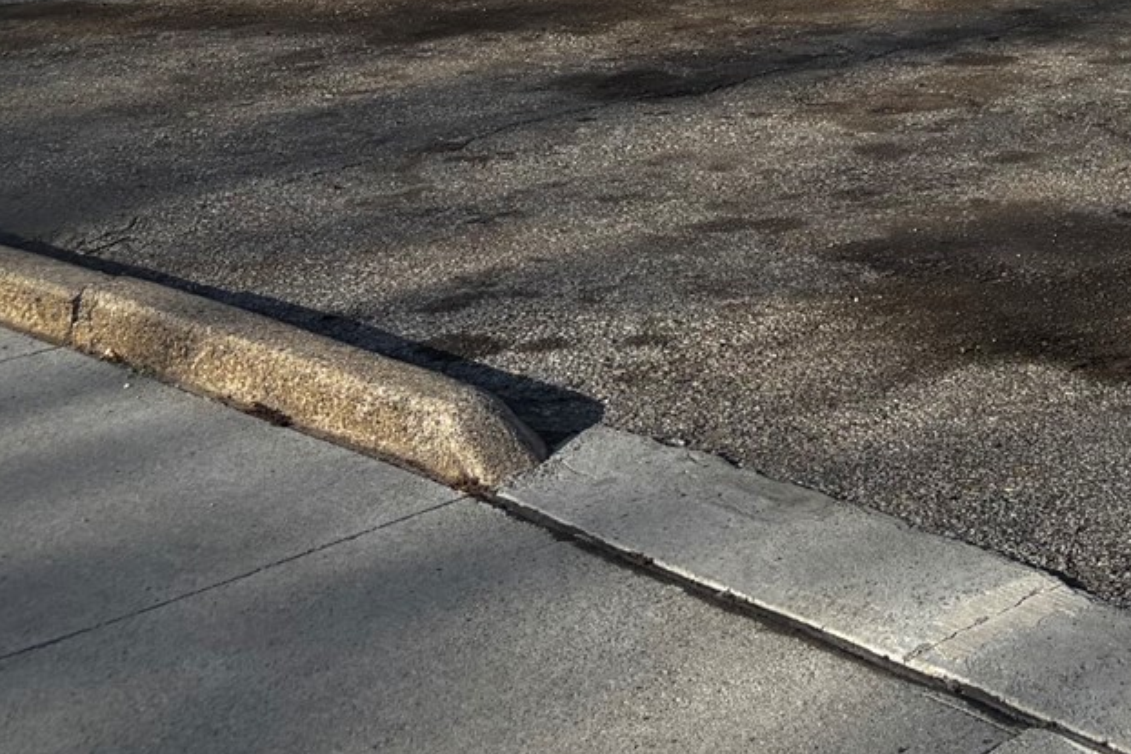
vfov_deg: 13.8
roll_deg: -0.8
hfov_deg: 20.5
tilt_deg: +1.9
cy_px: -561
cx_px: 1536
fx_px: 2797
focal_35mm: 89
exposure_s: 1/3311
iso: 50
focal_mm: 5.96
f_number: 1.6
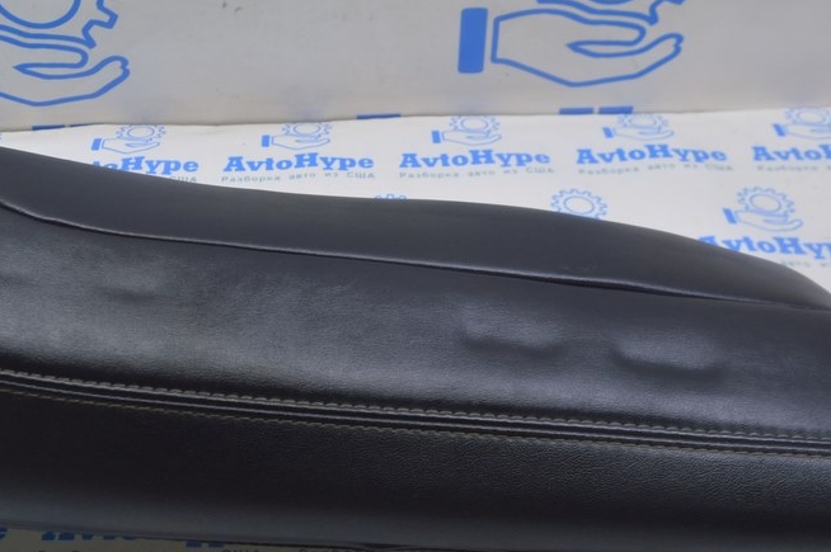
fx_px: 1084
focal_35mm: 47
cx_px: 277
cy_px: 211
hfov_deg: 41.4
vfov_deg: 28.5
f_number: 5.6
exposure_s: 1/20
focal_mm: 20
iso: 400
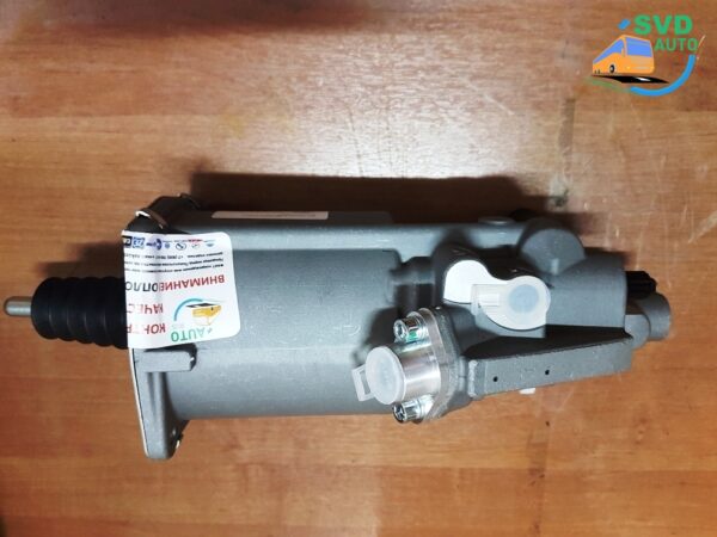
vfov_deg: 53.1
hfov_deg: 67.3
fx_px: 539
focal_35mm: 26
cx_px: 358
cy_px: 268
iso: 160
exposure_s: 1/33
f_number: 1.7
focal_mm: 4.2
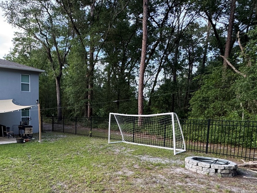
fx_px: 200
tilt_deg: -4.9
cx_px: 58
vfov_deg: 50.6
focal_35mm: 27
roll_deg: -0.4
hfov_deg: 61.0
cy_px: 126
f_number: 2.2
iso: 125
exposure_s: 1/99
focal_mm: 2.22
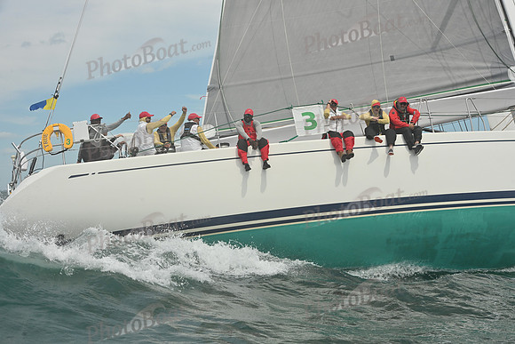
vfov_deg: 19.5
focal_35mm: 70
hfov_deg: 28.8
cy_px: 172
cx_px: 258
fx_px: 1002
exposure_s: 1/1250
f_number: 11
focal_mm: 70
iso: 320
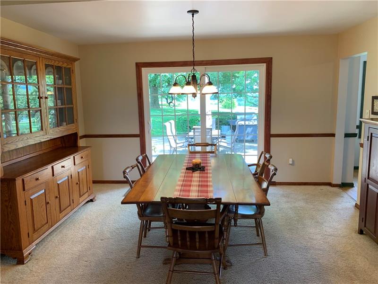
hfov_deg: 67.3
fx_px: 284
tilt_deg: -10.3
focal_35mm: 26
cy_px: 142
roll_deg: +1.5
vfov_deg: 53.1
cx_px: 189
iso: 64
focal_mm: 4.25
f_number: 1.8
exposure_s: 1/60
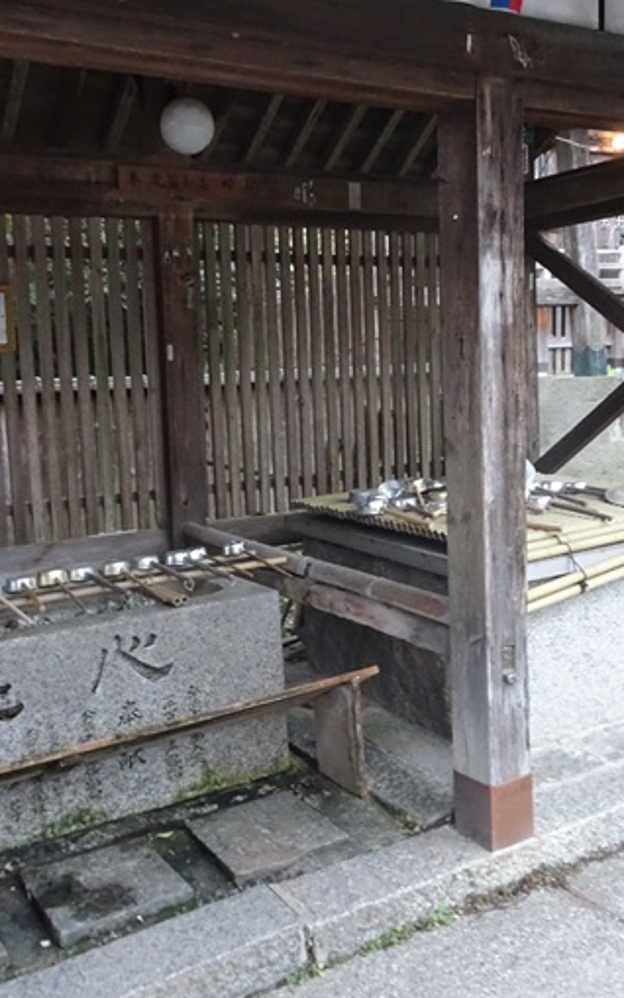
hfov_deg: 36.3
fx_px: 953
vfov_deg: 55.3
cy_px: 497
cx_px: 302
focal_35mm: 35
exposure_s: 1/13
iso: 800
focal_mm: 4.1
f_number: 3.5
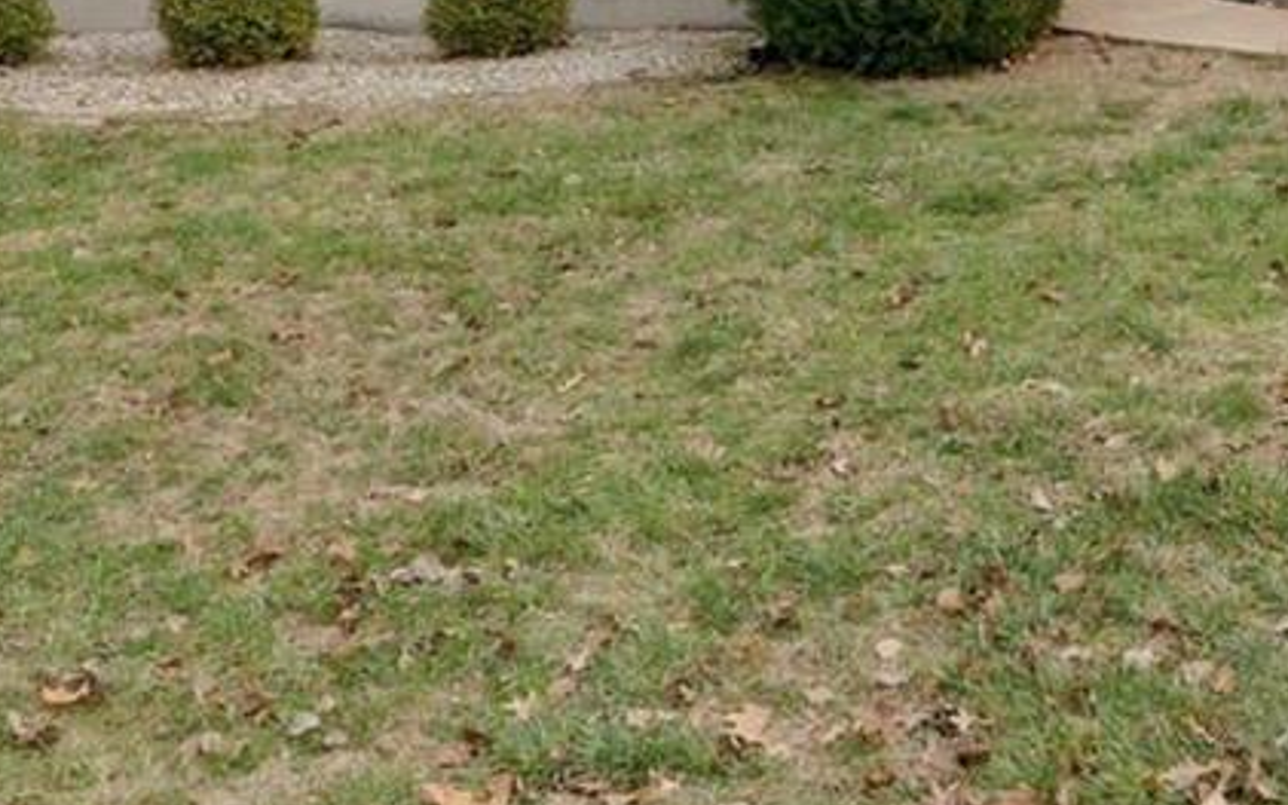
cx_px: 1300
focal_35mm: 62
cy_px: -225
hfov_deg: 30.5
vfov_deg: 19.4
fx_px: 2176
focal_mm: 16
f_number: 8
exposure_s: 1/200
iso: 400
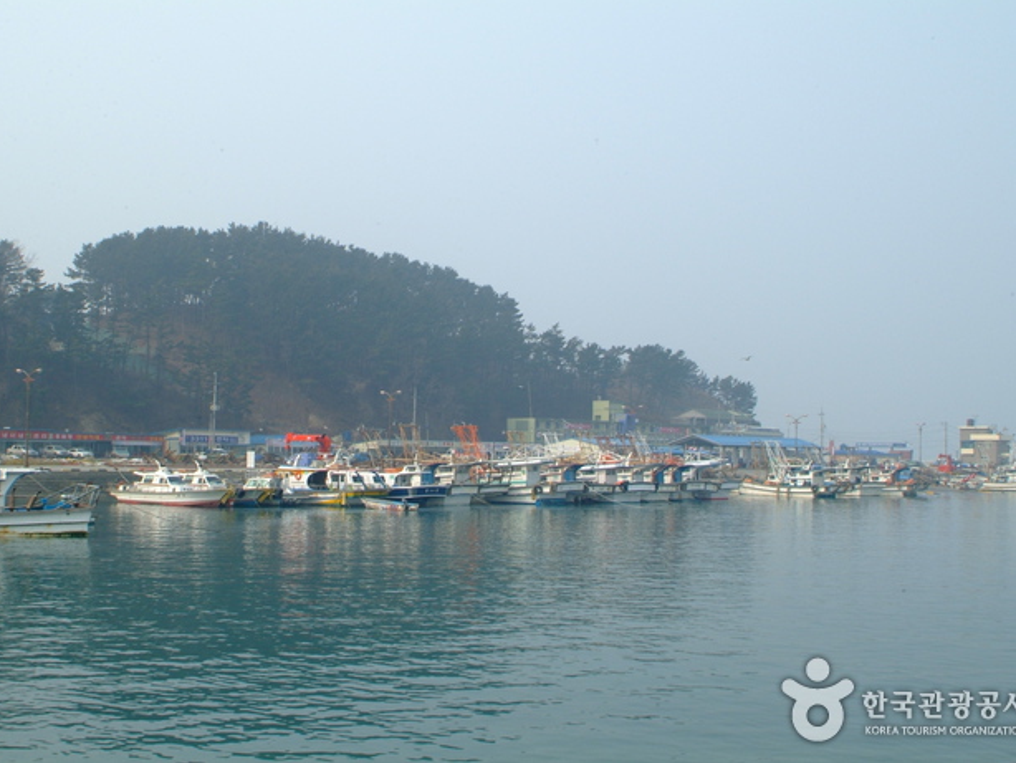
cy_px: 377
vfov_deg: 31.5
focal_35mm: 46
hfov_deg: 41.2
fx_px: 1351
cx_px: 476
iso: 400
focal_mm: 28
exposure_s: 1/180
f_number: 13
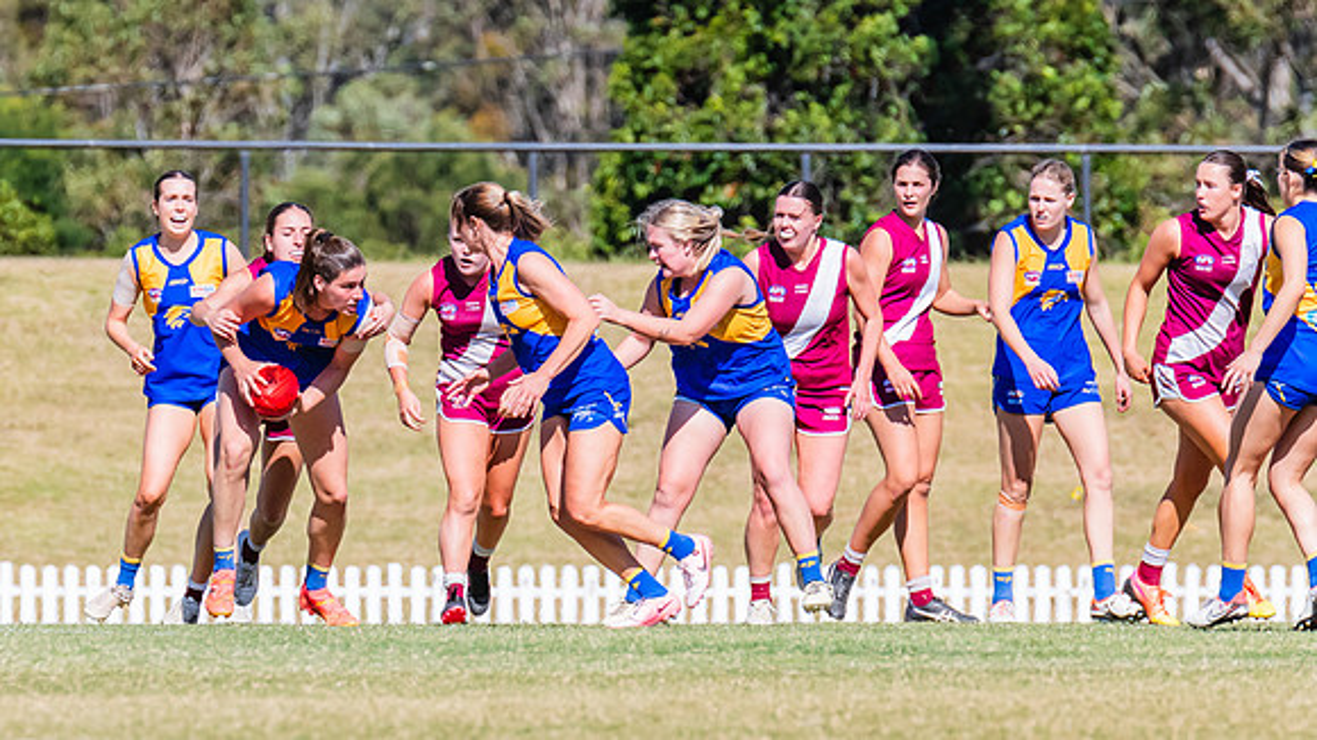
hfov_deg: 2.9
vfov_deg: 1.6
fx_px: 26079
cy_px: 425
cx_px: 208
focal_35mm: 747
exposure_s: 1/1600
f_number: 10
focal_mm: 420
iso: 800
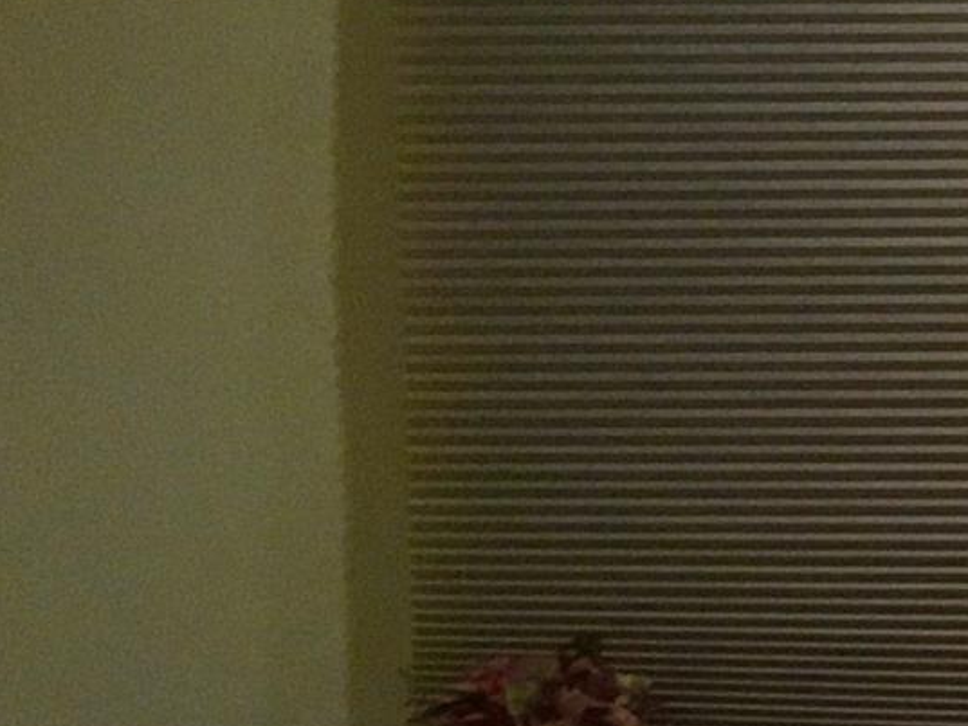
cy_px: 416
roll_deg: +1.3
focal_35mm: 162
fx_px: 4531
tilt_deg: -3.3
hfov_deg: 9.9
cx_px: 2668
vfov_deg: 9.2
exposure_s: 1/30
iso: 160
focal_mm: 4.15
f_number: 2.2
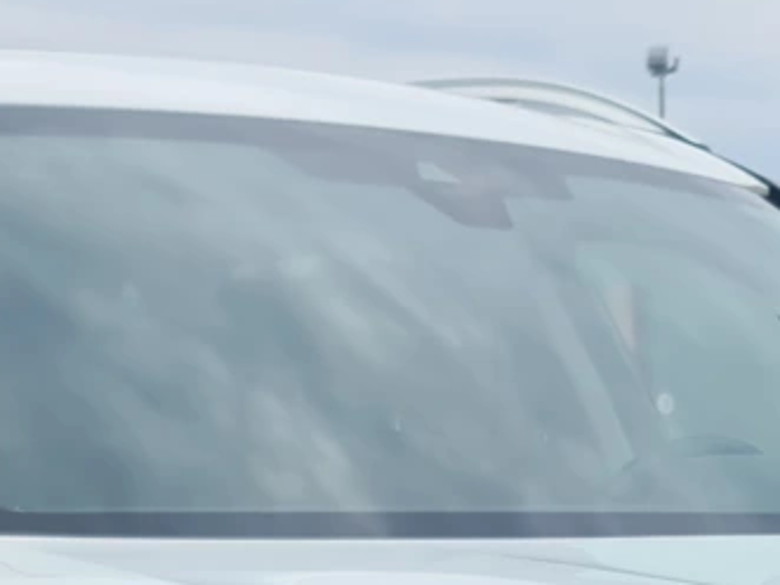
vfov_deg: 11.0
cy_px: 1231
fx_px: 2725
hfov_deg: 16.1
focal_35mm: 121
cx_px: 726
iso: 50
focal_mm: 7
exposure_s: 1/174
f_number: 1.8
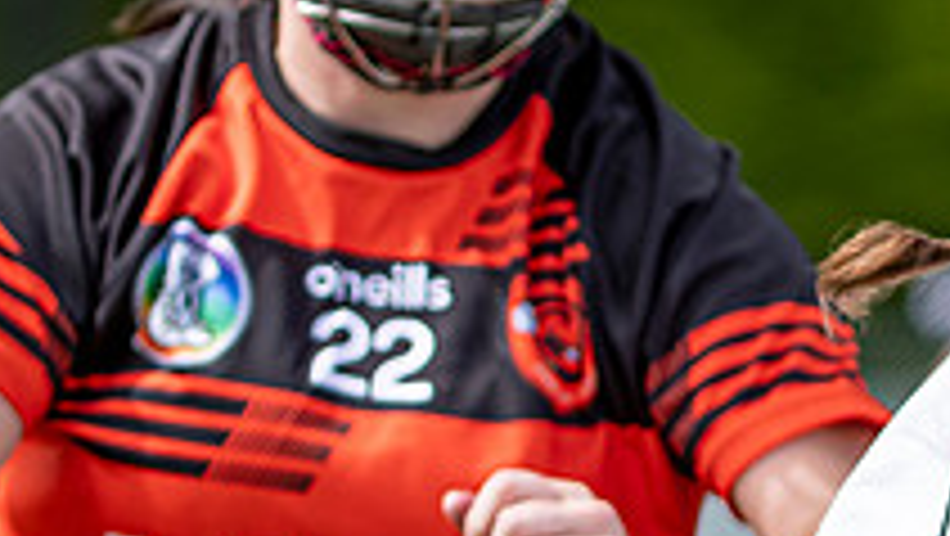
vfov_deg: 0.8
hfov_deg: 1.3
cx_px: 646
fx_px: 40658
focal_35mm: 1613
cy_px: 403
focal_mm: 300
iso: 125
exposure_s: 1/2500
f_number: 2.8
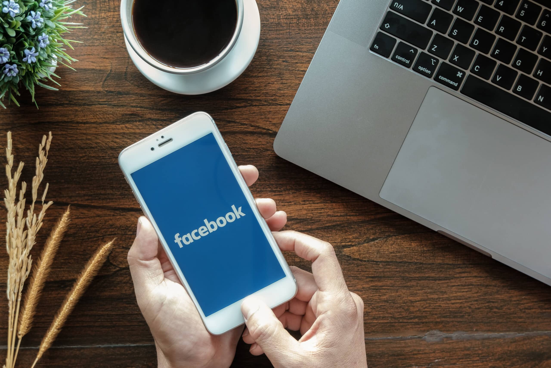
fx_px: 719
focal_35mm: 47
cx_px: 276
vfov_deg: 28.7
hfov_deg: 41.9
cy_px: 184
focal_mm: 31.4
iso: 400
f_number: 4.7
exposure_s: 1/20
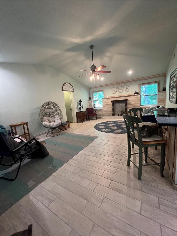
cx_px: 88
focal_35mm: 13
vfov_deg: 106.2
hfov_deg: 89.9
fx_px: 89
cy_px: 118
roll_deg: +5.1
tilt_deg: -8.4
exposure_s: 1/60
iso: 400
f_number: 1.8
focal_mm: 1.57
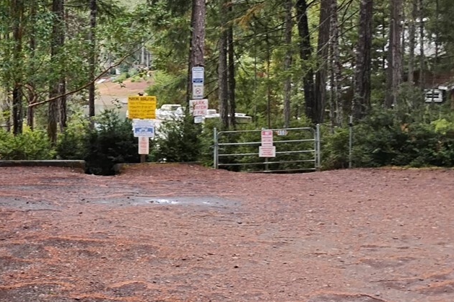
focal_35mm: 74
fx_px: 933
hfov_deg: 26.4
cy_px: 97
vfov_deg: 18.4
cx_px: 43
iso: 359
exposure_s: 1/60
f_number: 1.8
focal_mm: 4.26
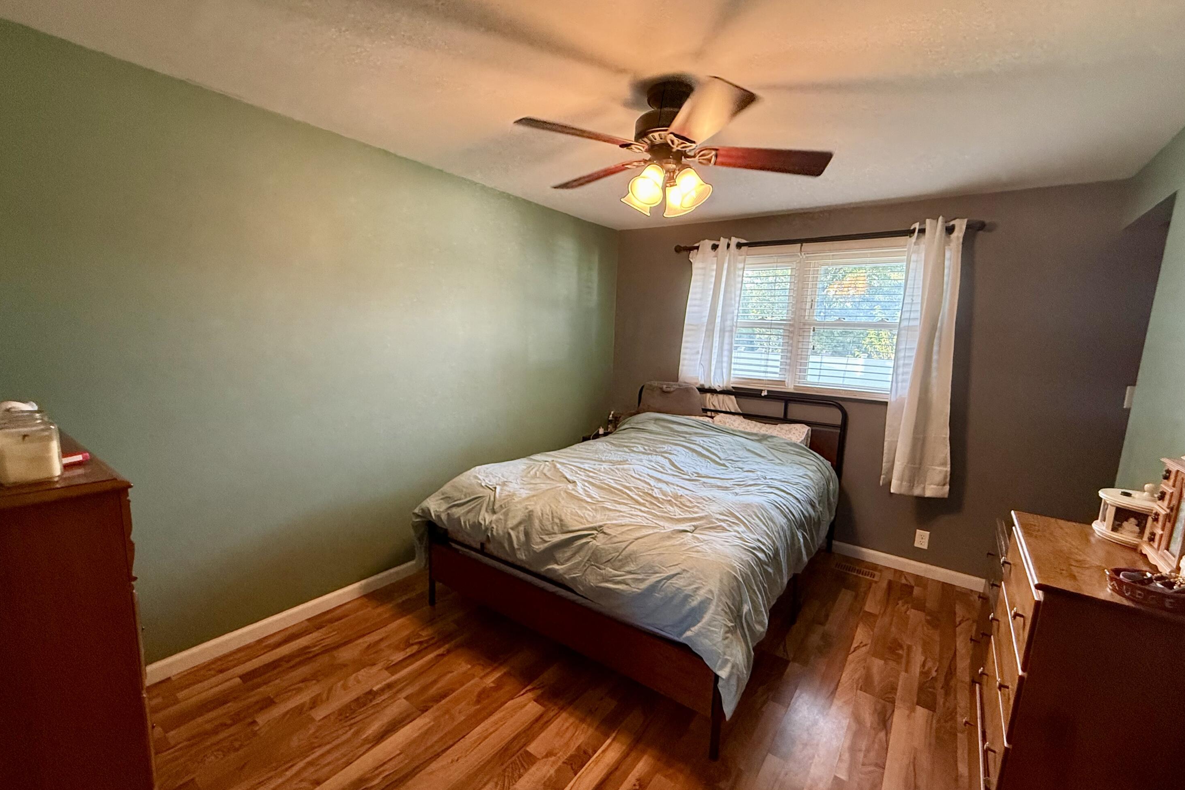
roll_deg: -2.3
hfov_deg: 100.4
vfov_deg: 77.3
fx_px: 494
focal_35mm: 15
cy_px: 412
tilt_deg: -8.9
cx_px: 603
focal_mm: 2.22
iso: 320
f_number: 2.2
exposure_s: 1/60
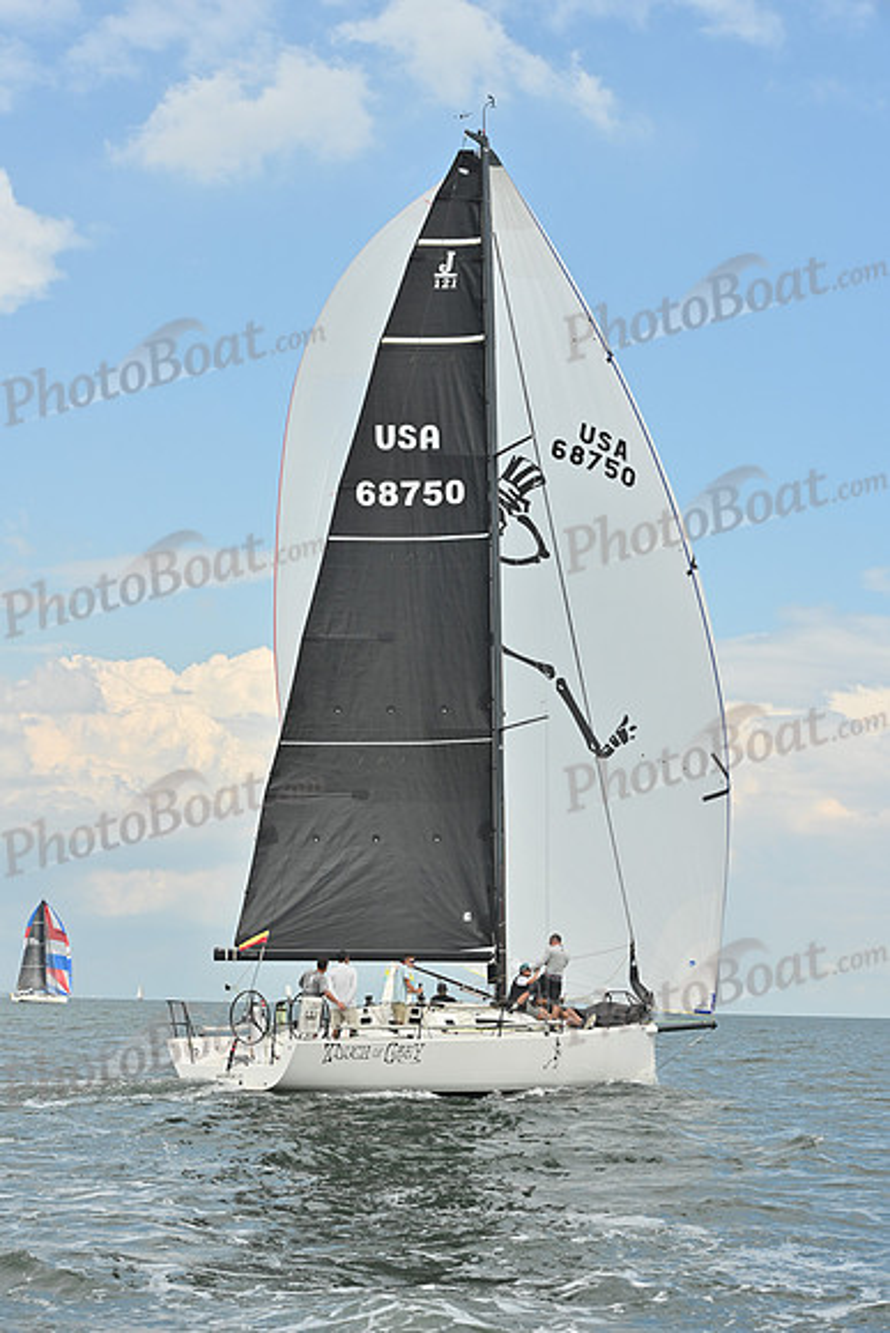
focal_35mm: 70
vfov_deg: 28.8
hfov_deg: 19.5
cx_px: 445
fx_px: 2594
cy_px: 666
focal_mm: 70
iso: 320
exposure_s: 1/800
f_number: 11
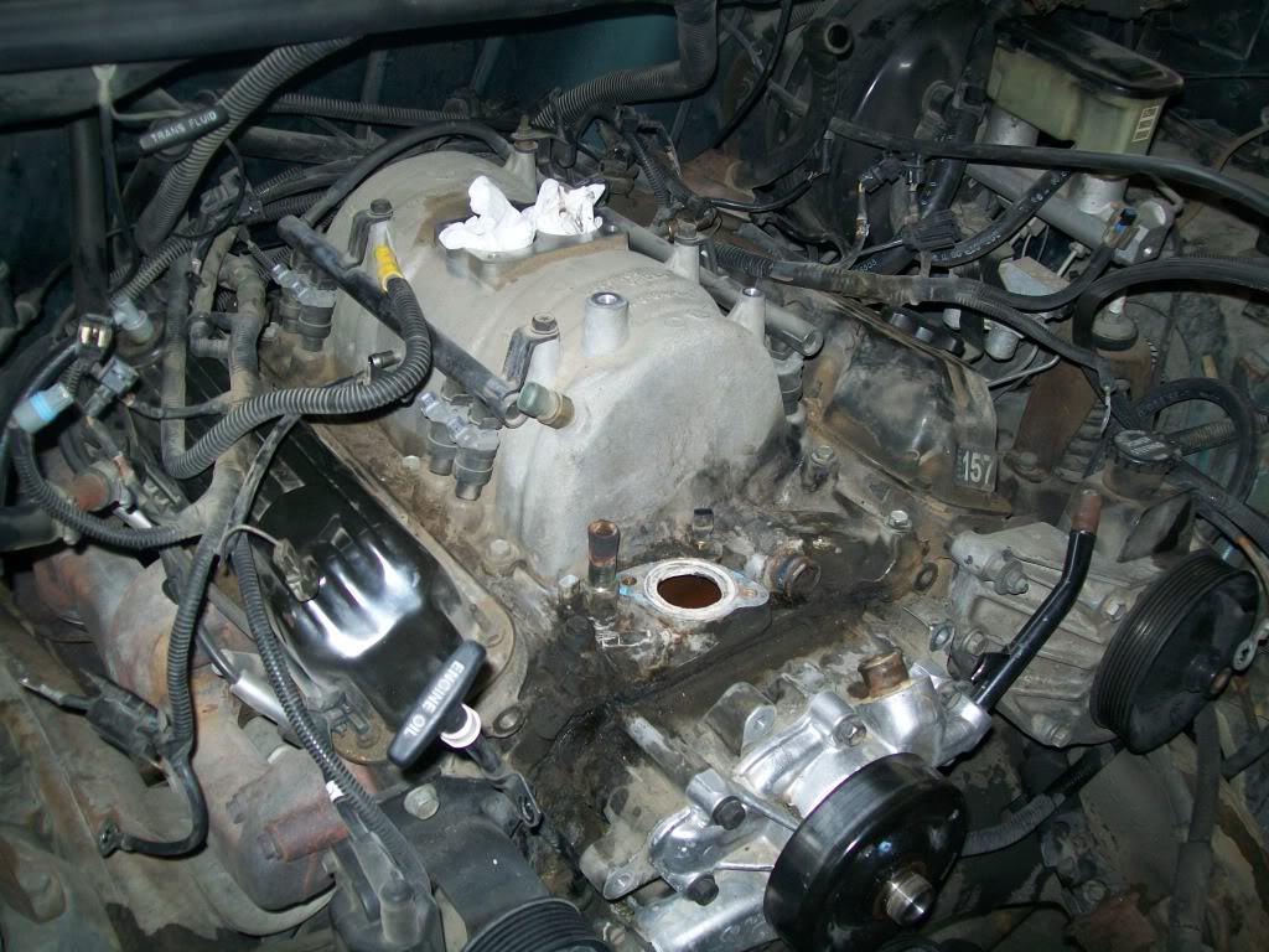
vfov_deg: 39.7
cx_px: 634
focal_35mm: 36
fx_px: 1320
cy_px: 476
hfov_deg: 51.4
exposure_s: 1/60
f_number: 2.7
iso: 64
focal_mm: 6
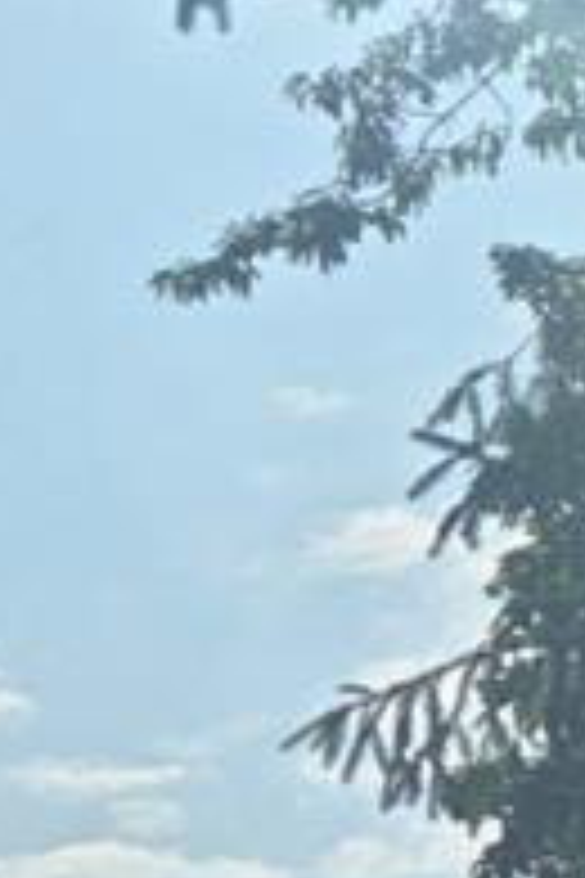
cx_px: -1024
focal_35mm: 184
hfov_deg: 6.9
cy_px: 702
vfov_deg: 11.1
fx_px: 4485
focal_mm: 6.3
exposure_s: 1/7944
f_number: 1.7
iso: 25
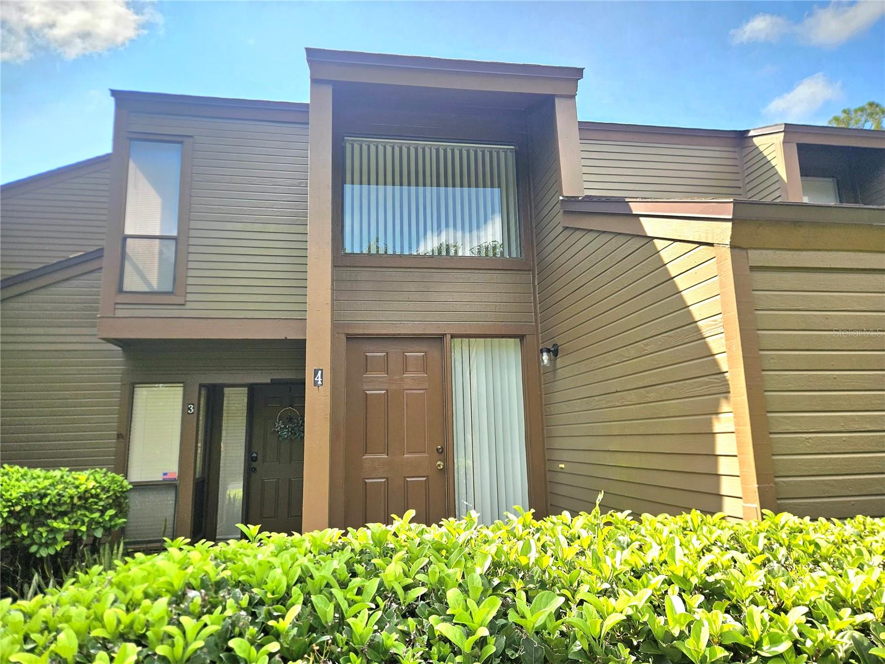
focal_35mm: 23
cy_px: 332
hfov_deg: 73.9
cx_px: 442
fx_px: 588
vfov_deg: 58.9
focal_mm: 5.4
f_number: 1.8
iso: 25
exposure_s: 1/1111
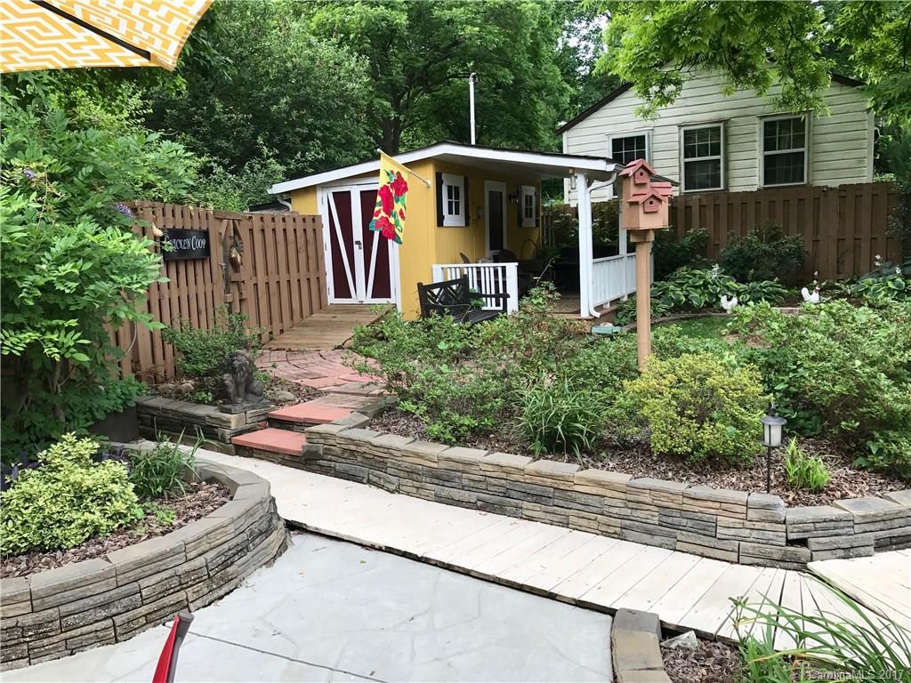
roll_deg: +2.1
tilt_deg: -7.5
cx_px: 456
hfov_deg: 63.4
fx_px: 737
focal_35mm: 28
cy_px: 342
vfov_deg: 49.7
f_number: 1.8
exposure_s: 1/349
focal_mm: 3.99
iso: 20
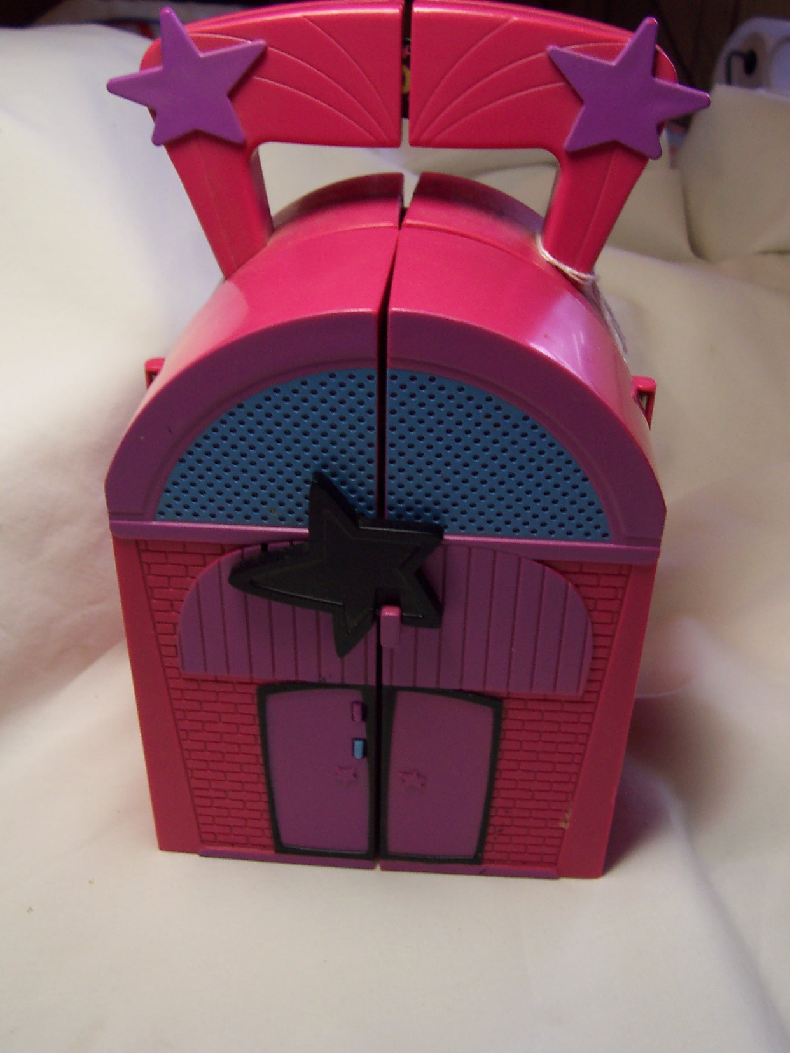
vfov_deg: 50.1
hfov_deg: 38.7
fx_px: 1126
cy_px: 526
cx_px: 395
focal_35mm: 37
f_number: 2.8
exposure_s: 1/45
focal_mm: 5.6
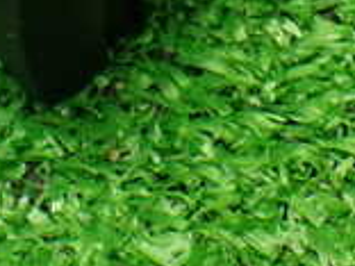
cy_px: -182
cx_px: 180
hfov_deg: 13.5
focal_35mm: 146
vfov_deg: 9.7
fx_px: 1497
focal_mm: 6.83
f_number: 2.7
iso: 800
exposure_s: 1/125
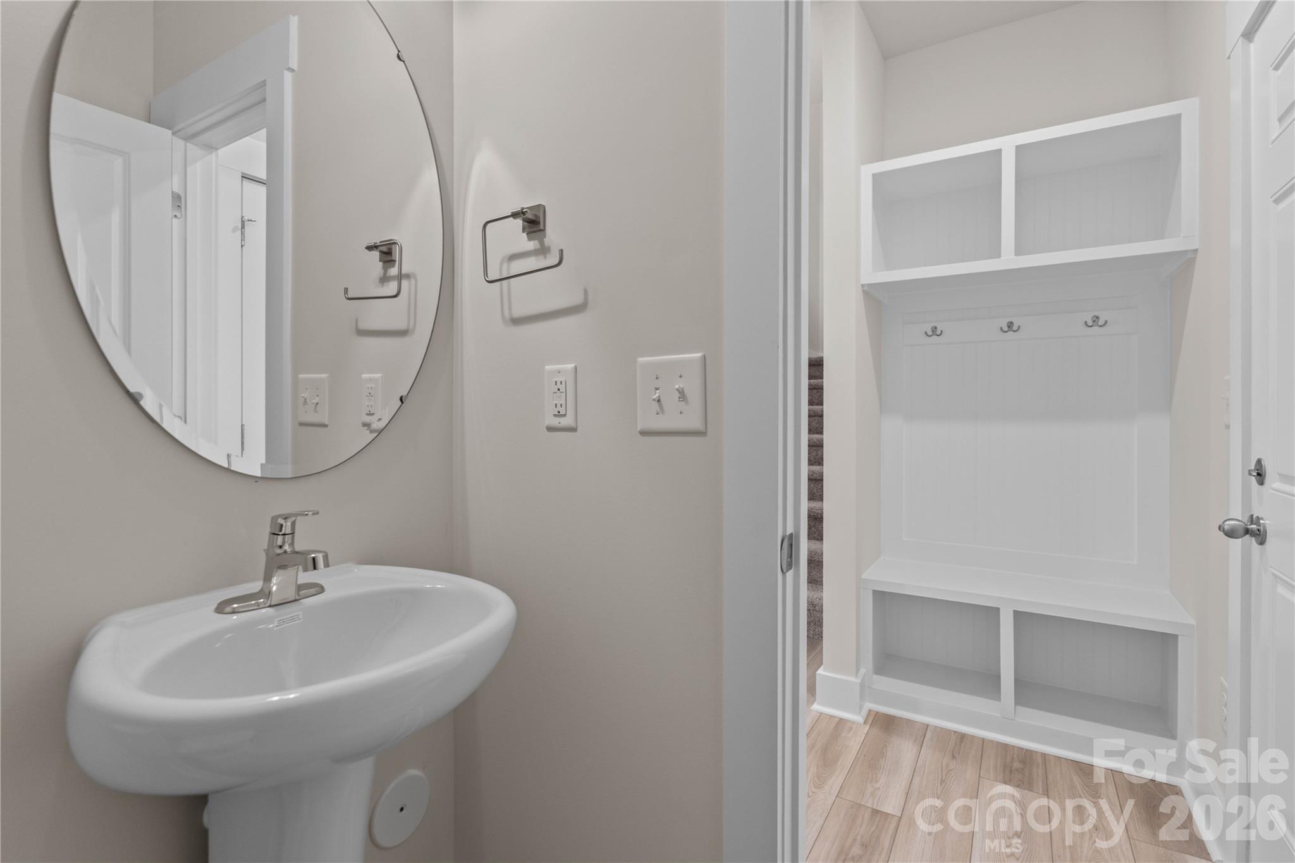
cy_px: 432
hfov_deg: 93.3
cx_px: 648
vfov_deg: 70.4
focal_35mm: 17
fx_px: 611
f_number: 4
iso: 200
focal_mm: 17
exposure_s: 1/5
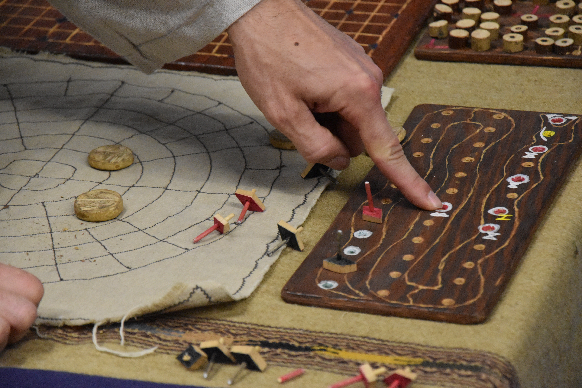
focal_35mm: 158
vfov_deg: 8.7
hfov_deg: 13.0
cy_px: 194
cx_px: 291
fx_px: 2546
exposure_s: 1/125
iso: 4500
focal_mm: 105
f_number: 5.6
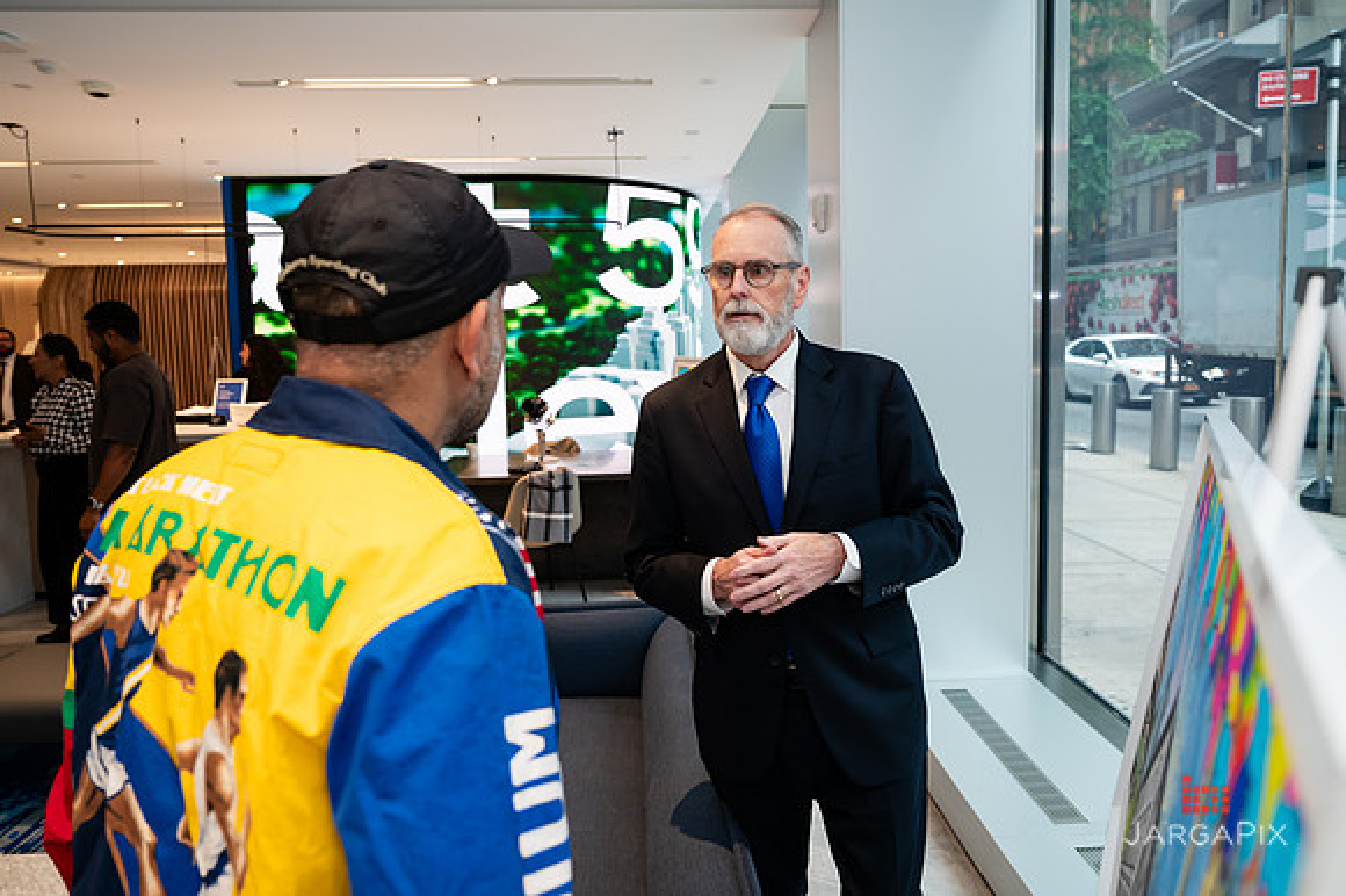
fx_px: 1005
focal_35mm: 27
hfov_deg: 67.6
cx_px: 708
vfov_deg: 48.0
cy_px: 425
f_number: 4
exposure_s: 1/160
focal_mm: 25.5
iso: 640
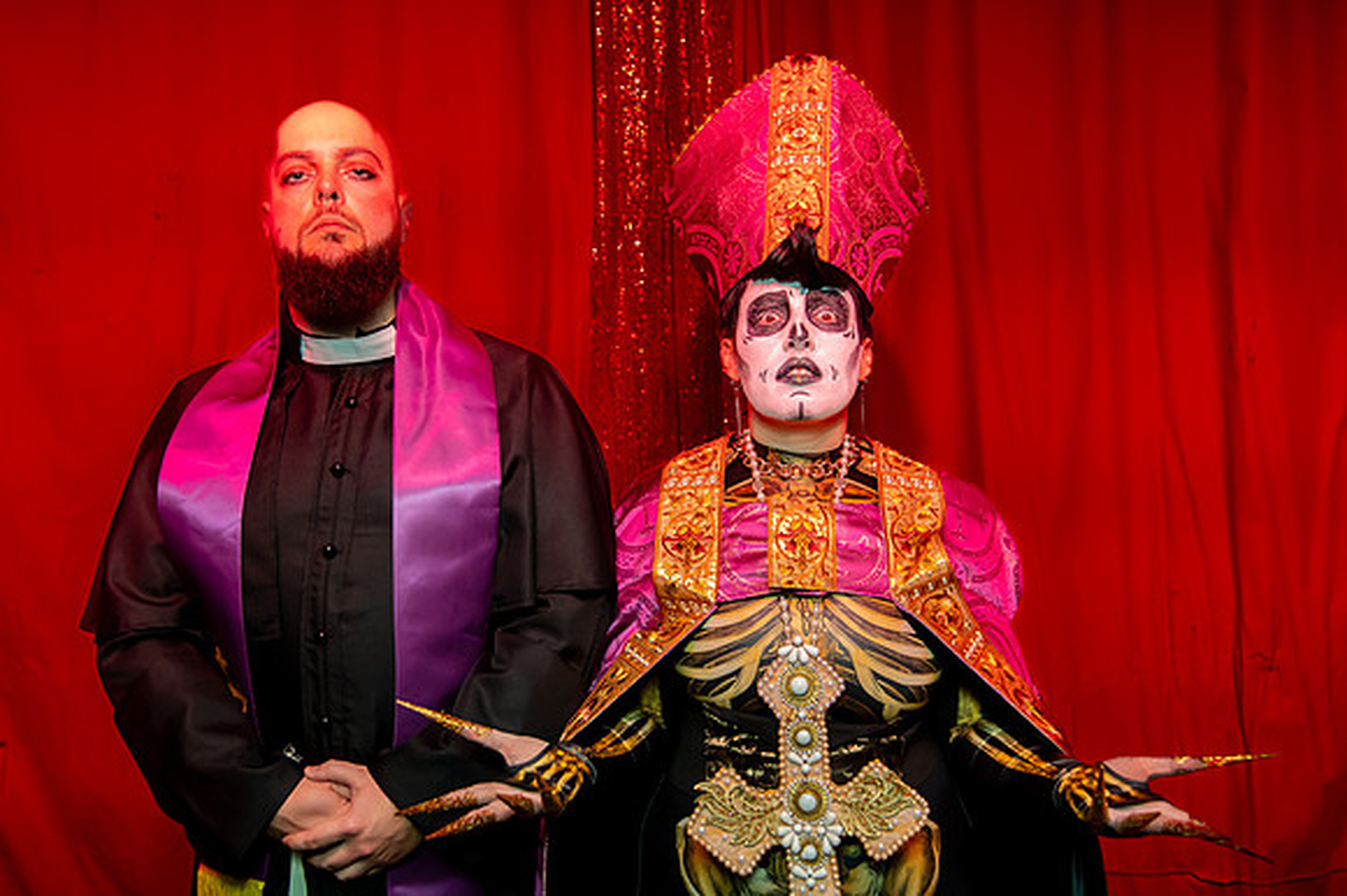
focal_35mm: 44
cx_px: 654
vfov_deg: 30.3
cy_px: 401
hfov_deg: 44.3
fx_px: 1654
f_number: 4
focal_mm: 40
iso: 4000
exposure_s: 1/250
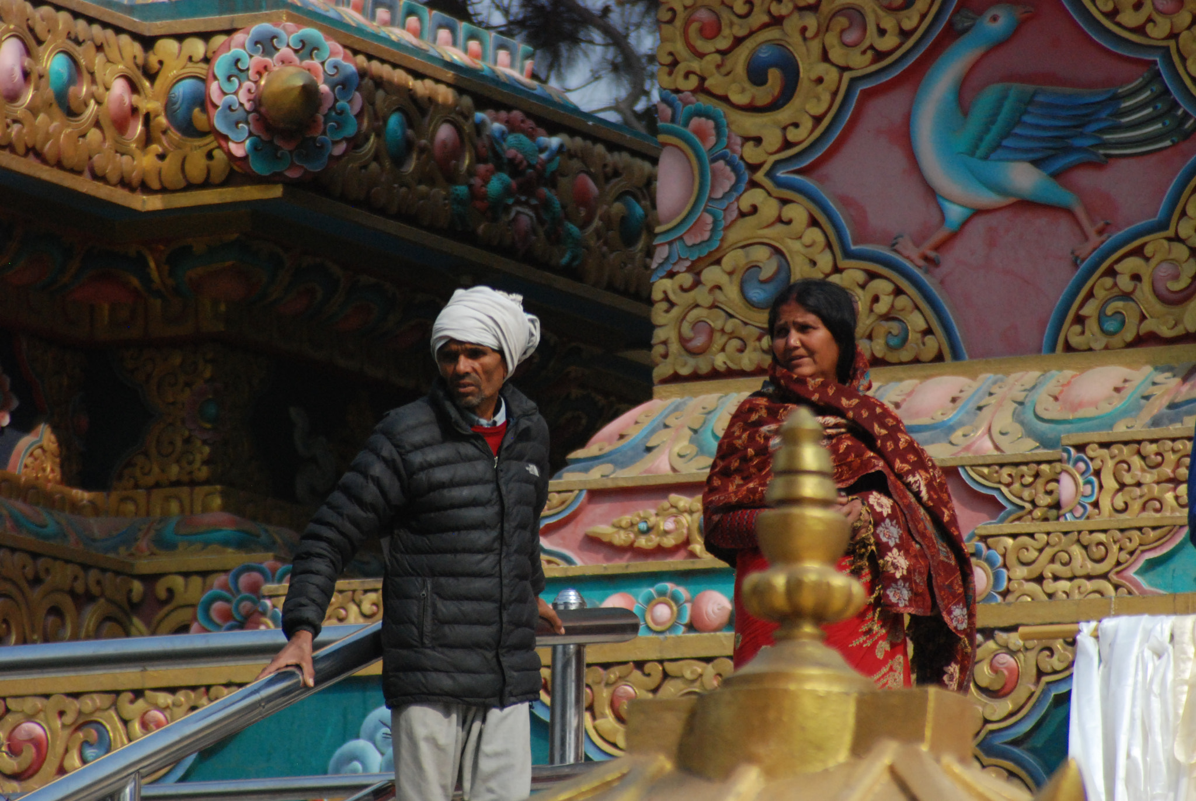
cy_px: 400
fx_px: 9979
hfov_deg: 6.9
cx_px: 598
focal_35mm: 300
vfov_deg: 4.6
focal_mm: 200
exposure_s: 1/2500
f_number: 6.3
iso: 1000
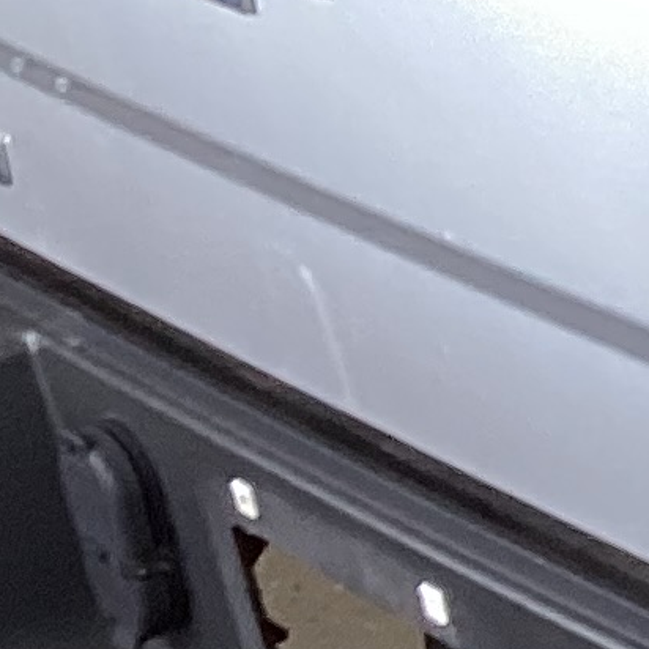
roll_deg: +0.2
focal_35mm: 217
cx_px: 2492
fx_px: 4603
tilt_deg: -17.3
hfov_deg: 6.6
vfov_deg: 7.9
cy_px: -276
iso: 64
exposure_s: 1/50
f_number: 2.4
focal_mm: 3.3
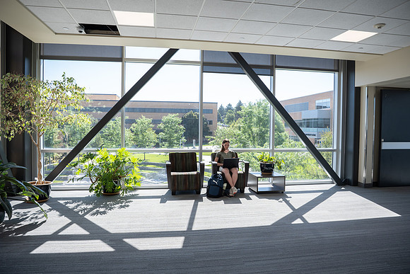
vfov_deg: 51.8
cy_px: 137
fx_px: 282
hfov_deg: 72.1
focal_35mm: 25
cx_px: 205
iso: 125
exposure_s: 1/400
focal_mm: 24
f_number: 4
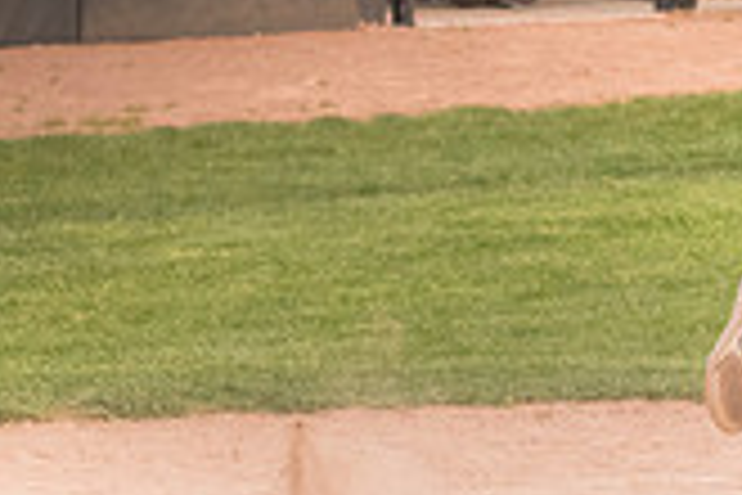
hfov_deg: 3.8
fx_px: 11088
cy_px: 108
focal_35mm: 538
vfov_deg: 2.6
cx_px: 1115
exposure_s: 1/2000
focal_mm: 102
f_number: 5.6
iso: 1000
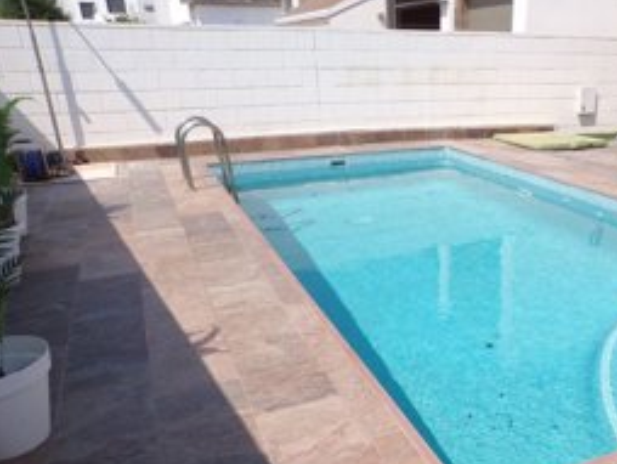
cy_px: 299
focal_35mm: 34
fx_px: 607
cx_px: 428
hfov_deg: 52.5
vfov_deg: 41.5
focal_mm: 4.3
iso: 80
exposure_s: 1/450
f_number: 5.8
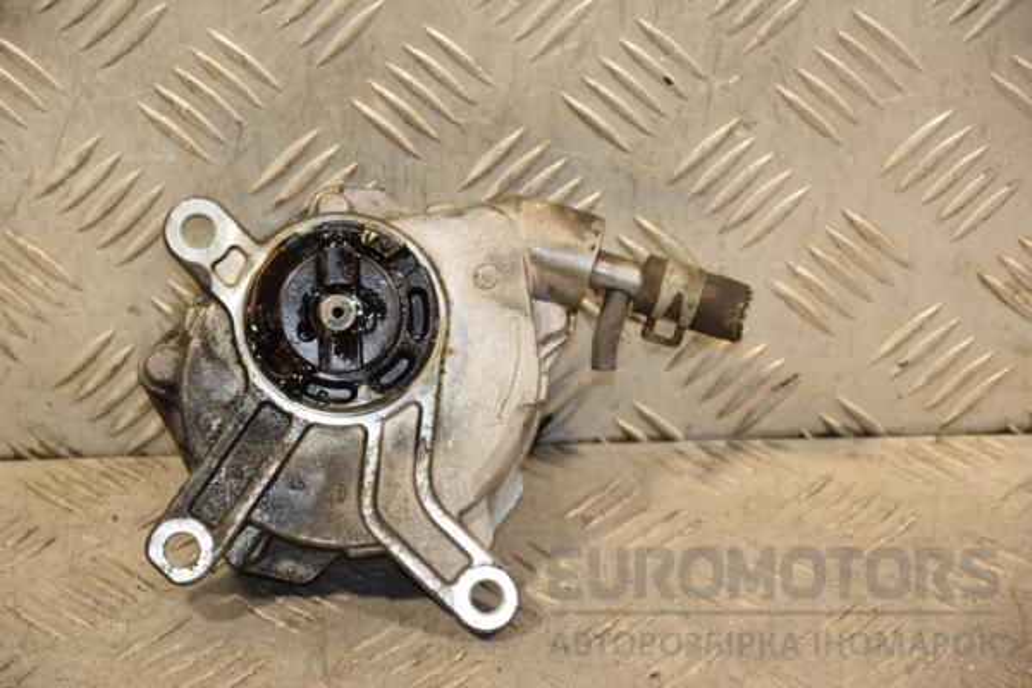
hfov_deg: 14.0
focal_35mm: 147
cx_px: 516
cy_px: 344
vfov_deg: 9.3
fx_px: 4214
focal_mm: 98
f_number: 5.6
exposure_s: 1/100
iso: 800
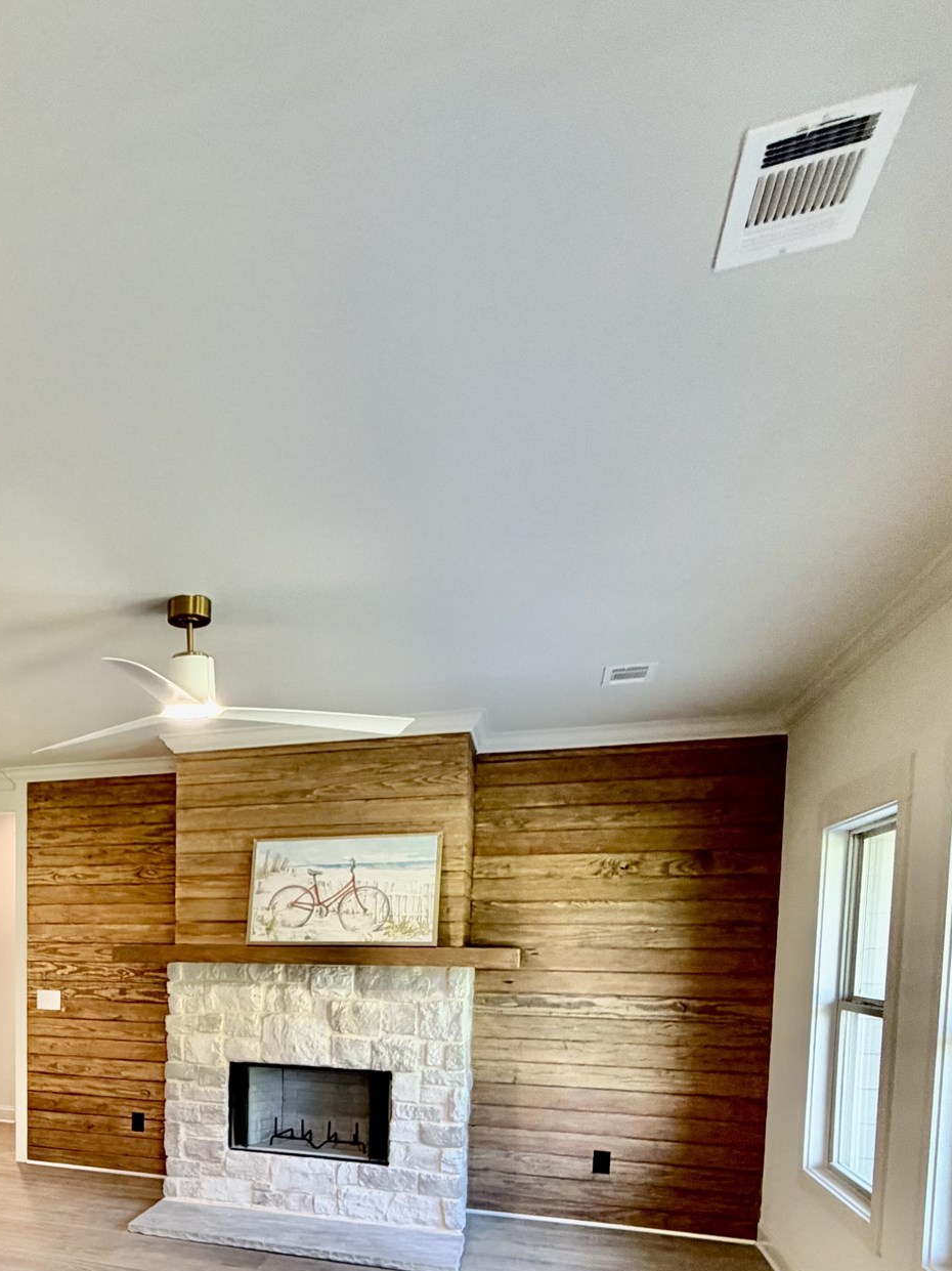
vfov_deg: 61.8
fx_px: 954
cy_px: 1016
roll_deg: -1.0
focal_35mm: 26
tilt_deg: -2.7
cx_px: 134
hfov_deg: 48.6
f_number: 2.2
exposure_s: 1/60
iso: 200
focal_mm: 2.22
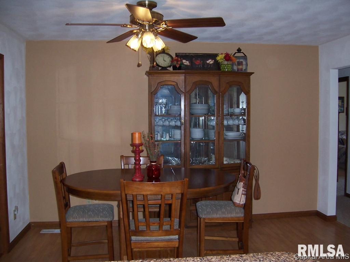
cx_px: 175
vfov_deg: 39.7
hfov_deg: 51.4
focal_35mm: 36
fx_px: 364
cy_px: 131
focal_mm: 6
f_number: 3
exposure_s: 1/60
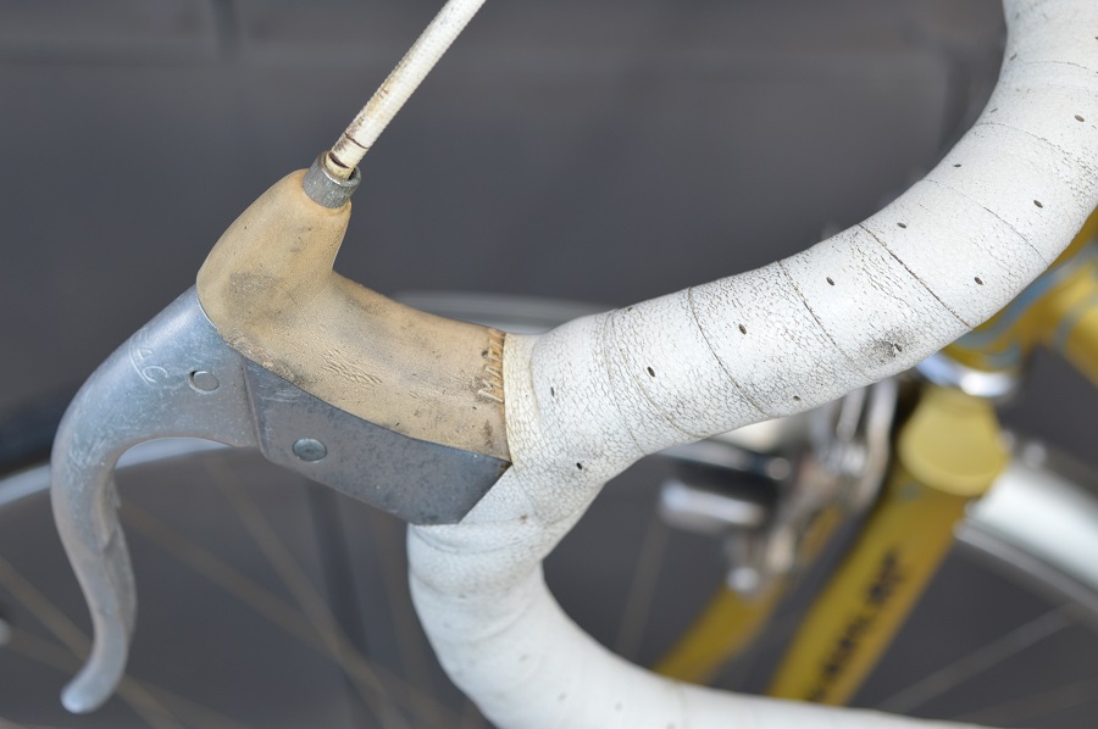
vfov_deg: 19.7
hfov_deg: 29.3
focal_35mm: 69
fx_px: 2102
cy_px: 364
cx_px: 549
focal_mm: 46
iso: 180
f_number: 5
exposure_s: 1/125
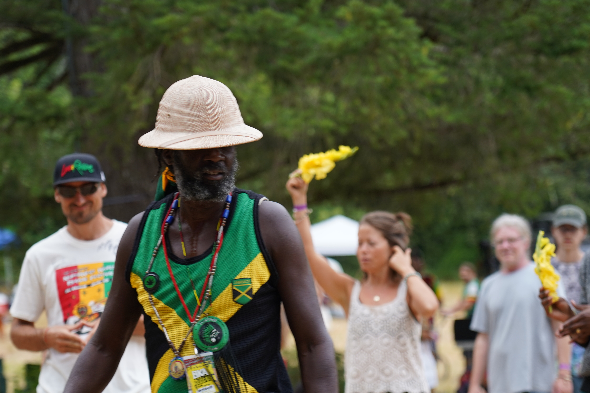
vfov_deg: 10.8
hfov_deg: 16.1
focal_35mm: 127
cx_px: 277
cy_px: 234
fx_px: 2081
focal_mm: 105
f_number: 4
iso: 250
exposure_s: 1/160
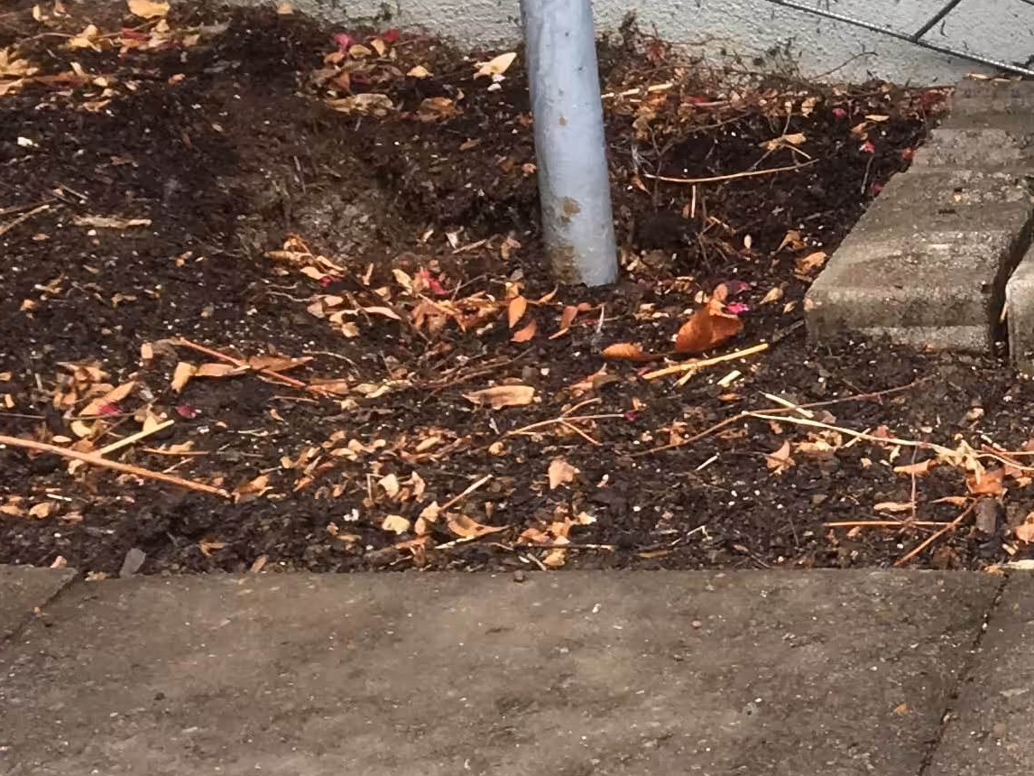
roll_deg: -0.3
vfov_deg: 14.2
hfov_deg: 17.6
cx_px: 1467
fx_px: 3047
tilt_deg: -14.0
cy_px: -57
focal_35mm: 102
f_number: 2.2
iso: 25
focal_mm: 4.15
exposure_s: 1/125
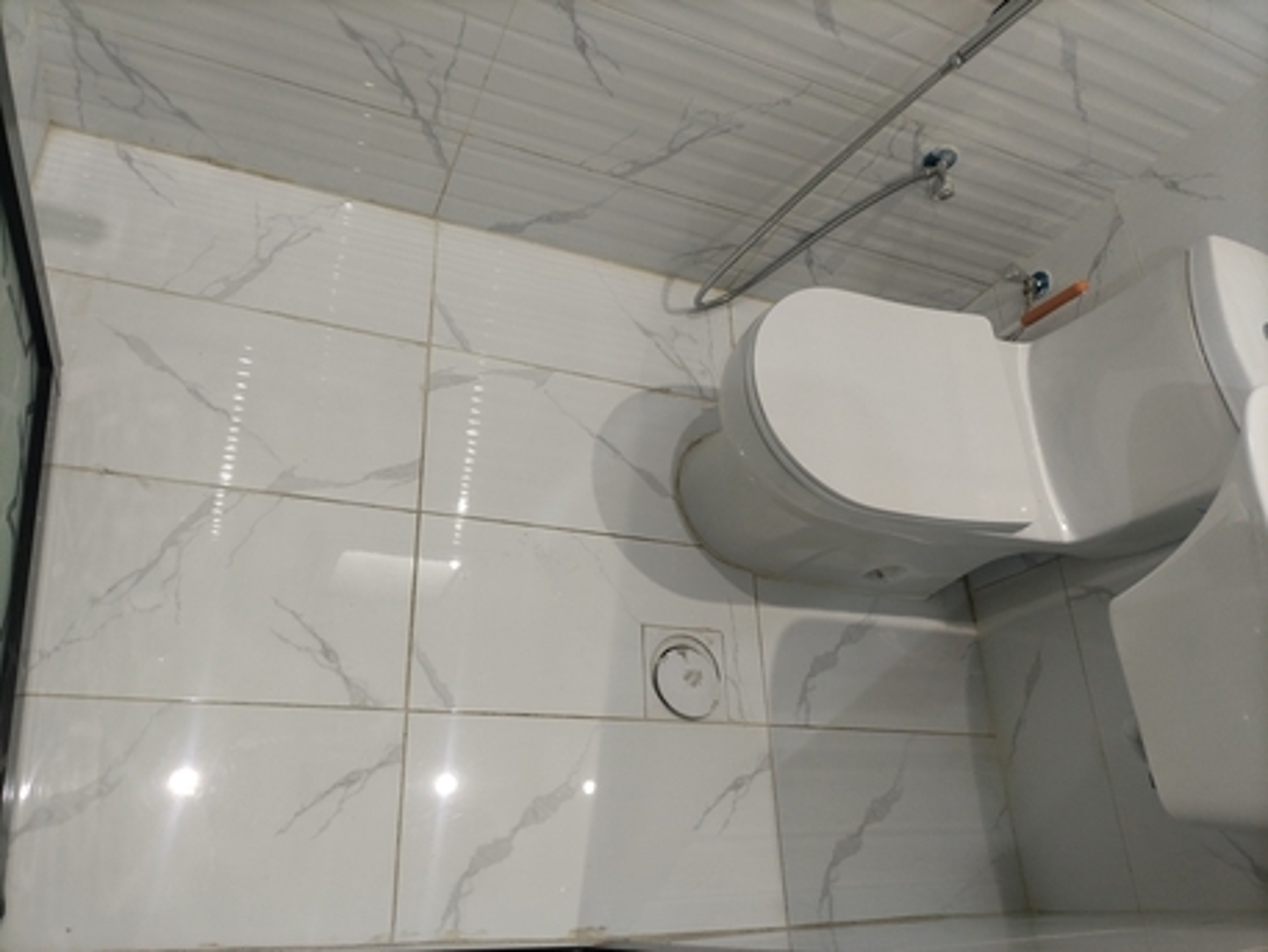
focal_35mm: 26
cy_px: 476
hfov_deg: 67.3
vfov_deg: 53.1
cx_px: 634
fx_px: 953
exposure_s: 1/60
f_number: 1.8
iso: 390
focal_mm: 4.7
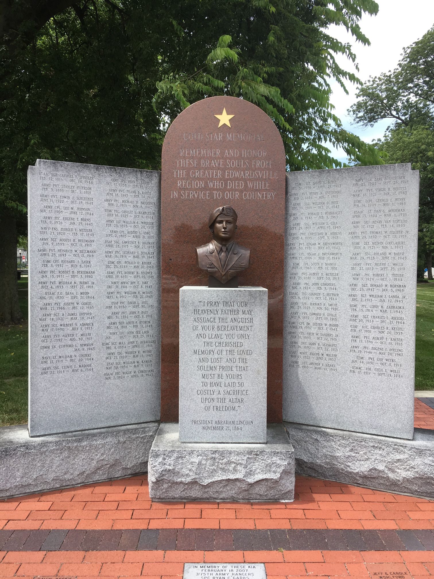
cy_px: 290
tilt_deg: -3.6
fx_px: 485
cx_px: 217
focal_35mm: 29
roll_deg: -0.8
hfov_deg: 48.2
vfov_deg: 61.7
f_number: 2.2
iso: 25
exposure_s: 1/668
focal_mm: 4.15
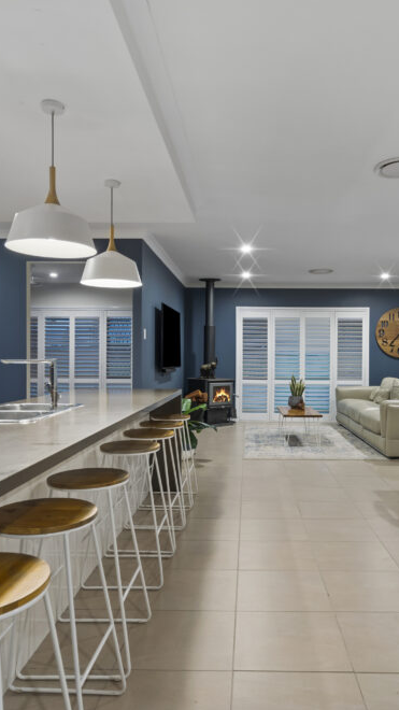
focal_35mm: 26
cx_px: 242
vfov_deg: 71.9
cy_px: 366
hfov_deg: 44.1
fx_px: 489
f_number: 7.1
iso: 800
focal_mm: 16
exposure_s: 1/1.25
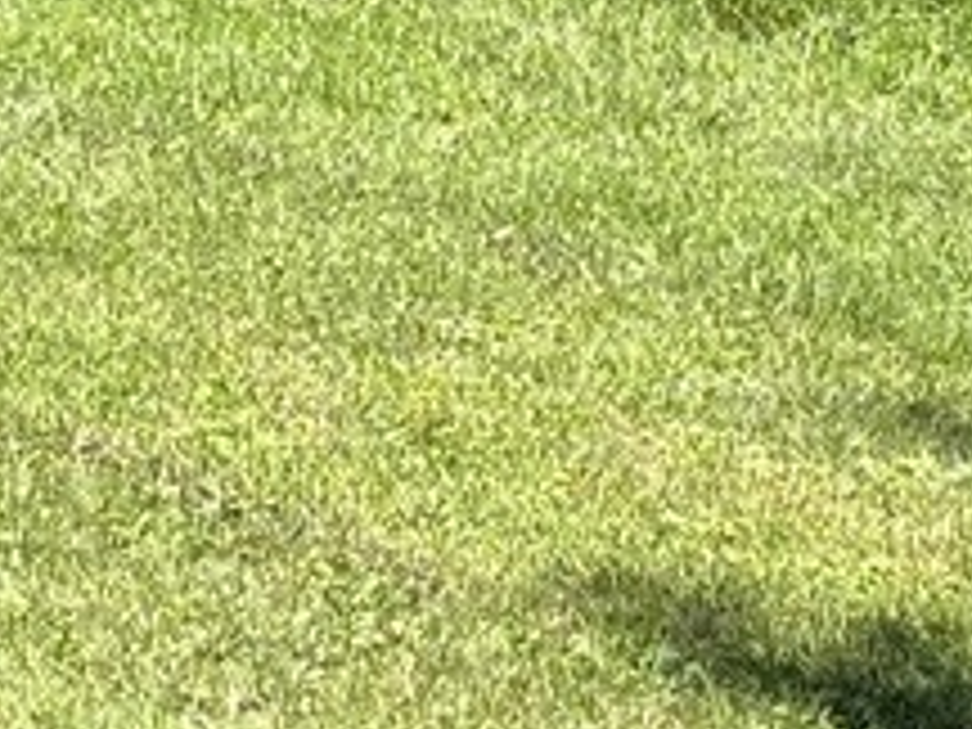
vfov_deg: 8.5
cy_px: -99
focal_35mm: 173
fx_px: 4858
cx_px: 500
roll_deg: +0.0
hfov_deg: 11.4
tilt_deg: -9.6
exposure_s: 1/1337
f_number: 1.6
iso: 50
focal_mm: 5.96
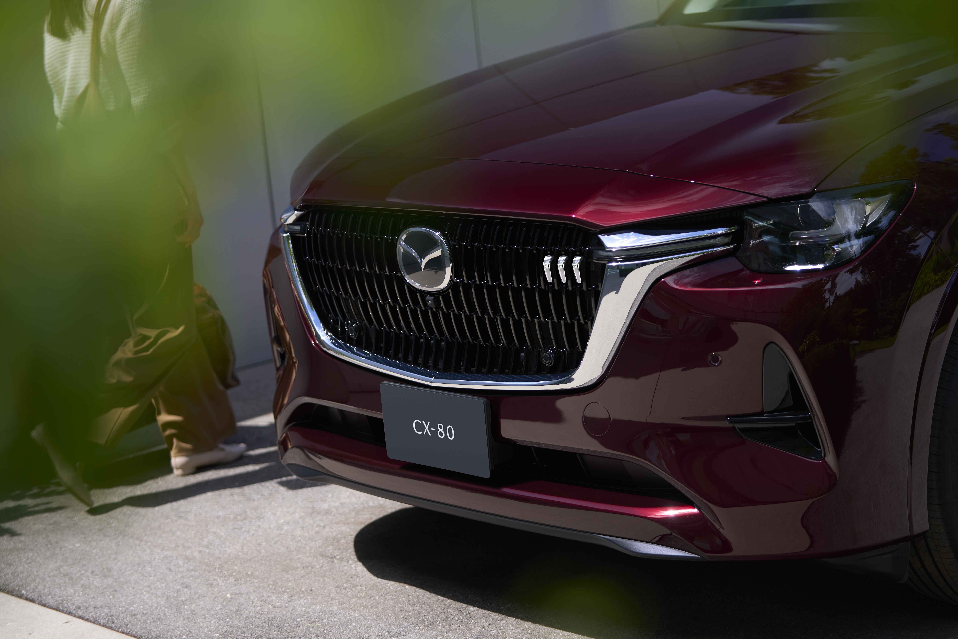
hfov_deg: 27.3
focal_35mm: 74
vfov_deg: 18.4
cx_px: 479
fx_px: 1969
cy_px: 320
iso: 320
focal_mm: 74
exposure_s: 1/1250
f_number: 3.2
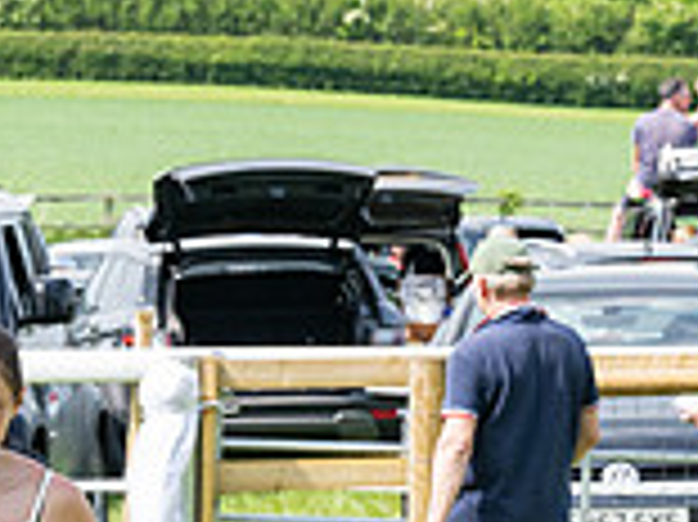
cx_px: -321
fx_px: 8885
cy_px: 500
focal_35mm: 441
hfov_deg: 4.5
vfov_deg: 3.4
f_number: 8
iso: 400
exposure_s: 1/640
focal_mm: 70
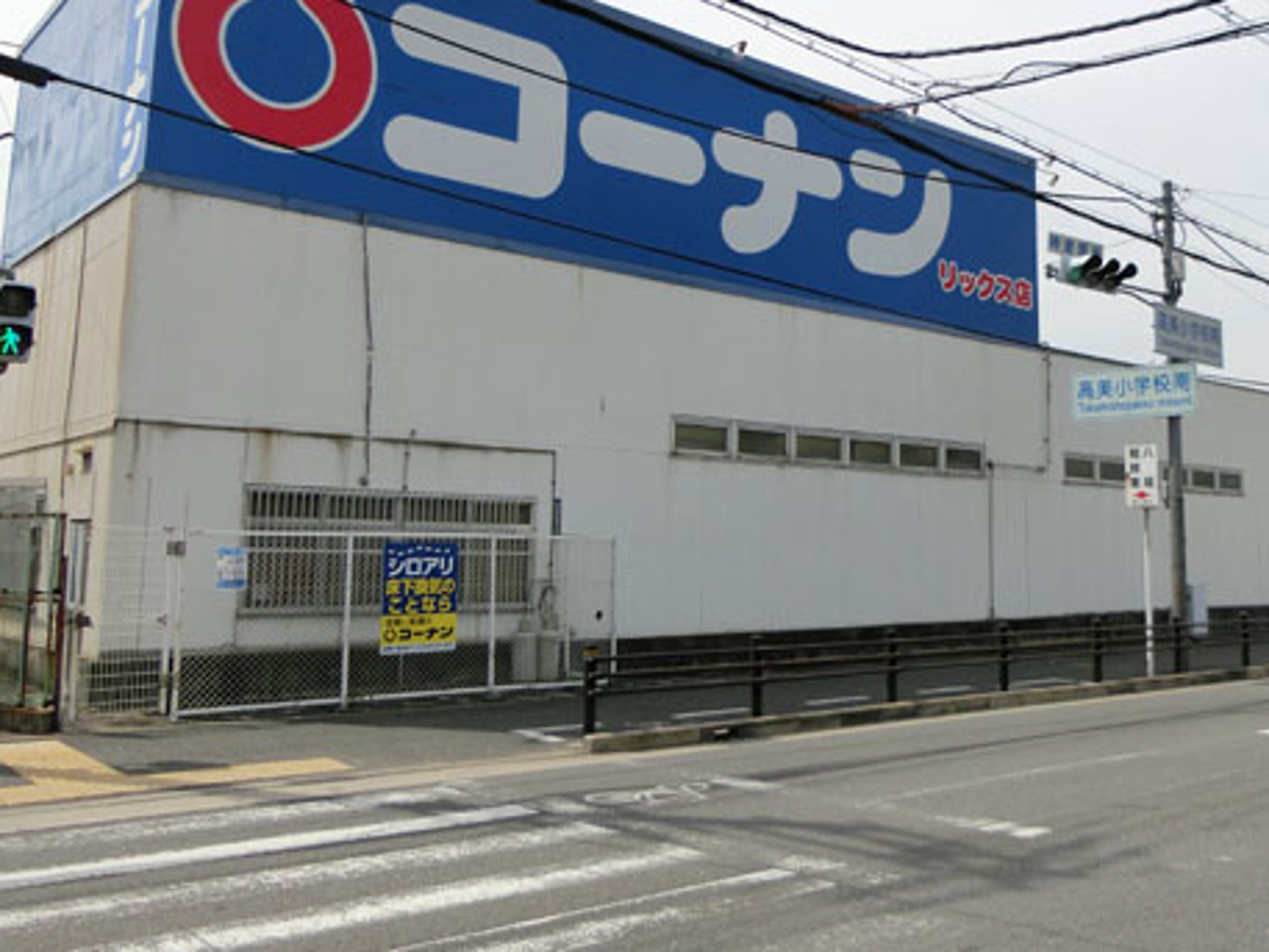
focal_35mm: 35
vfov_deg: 40.5
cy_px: 366
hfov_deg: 52.2
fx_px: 1283
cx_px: 766
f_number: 7
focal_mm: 4.5
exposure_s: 1/320
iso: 80
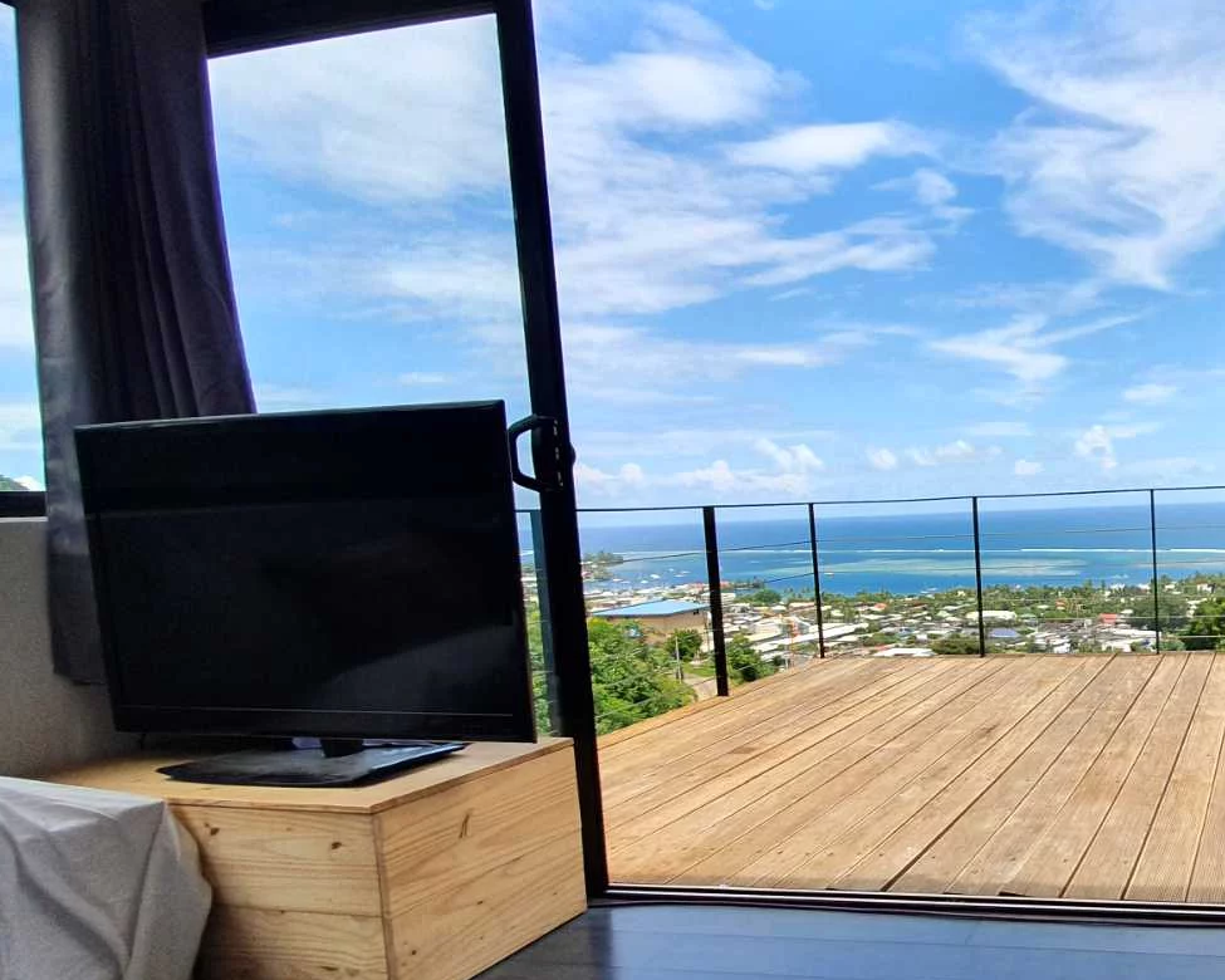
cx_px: 1096
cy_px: 593
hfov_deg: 58.5
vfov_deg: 56.3
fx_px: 906
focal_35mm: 25
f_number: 2.2
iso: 50
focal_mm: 1.8
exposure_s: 1/830
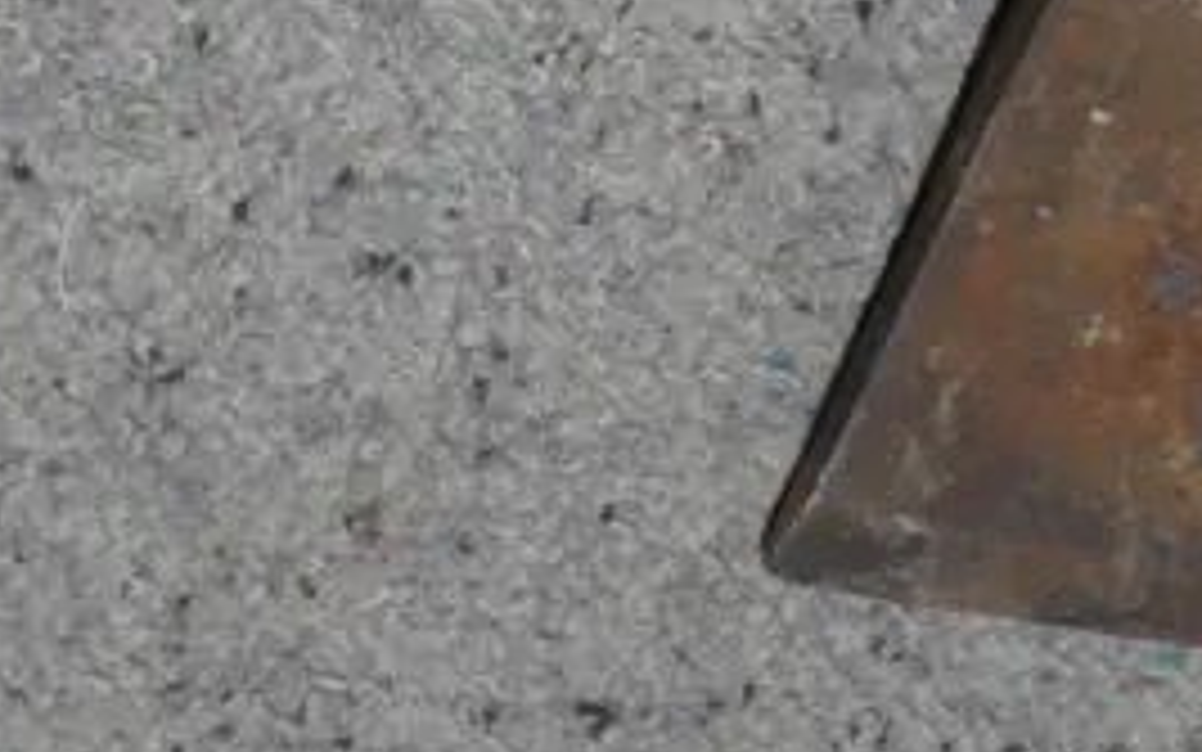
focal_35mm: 260
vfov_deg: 5.0
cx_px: -338
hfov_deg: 8.0
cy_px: -155
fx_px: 8519
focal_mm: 32
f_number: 5.4
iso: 800
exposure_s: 1/80
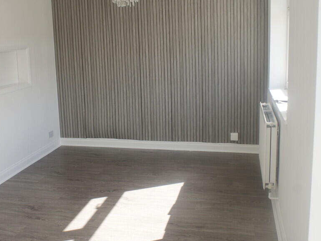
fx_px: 390
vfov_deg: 34.3
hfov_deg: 44.4
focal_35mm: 42
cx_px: 120
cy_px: 112
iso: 100
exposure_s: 1/60
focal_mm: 22
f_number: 6.3
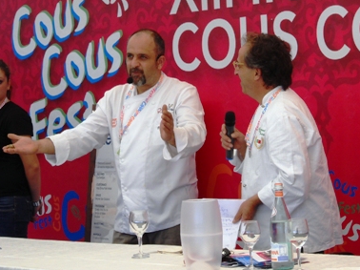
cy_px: 120
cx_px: 201
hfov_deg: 13.4
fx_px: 1528
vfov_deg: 10.1
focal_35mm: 147
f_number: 6
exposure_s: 1/60
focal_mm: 20.49
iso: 135
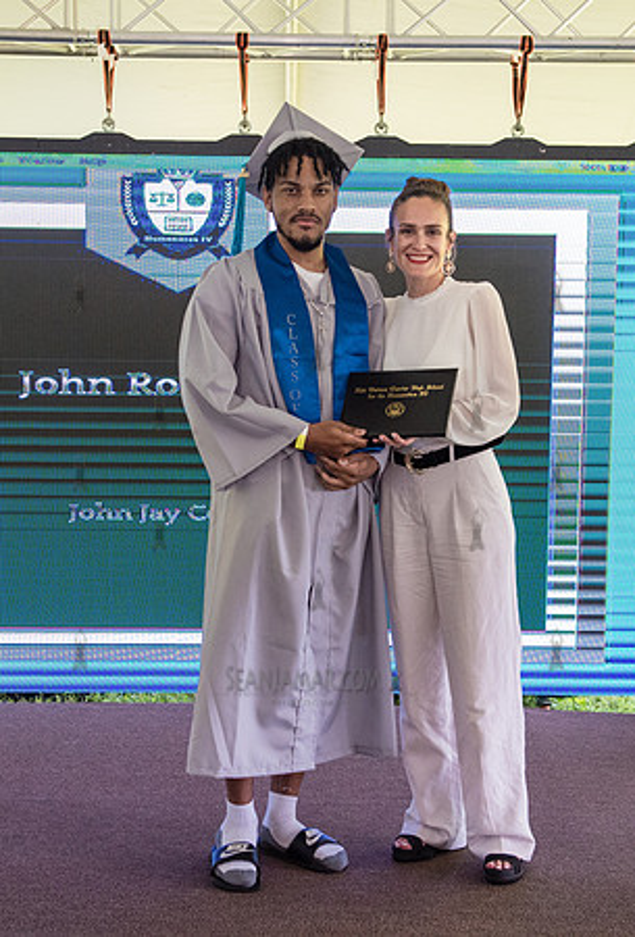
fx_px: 1519
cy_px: 460
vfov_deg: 34.3
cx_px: 317
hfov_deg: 23.6
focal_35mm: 58
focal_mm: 38
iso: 2500
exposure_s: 1/800
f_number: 4
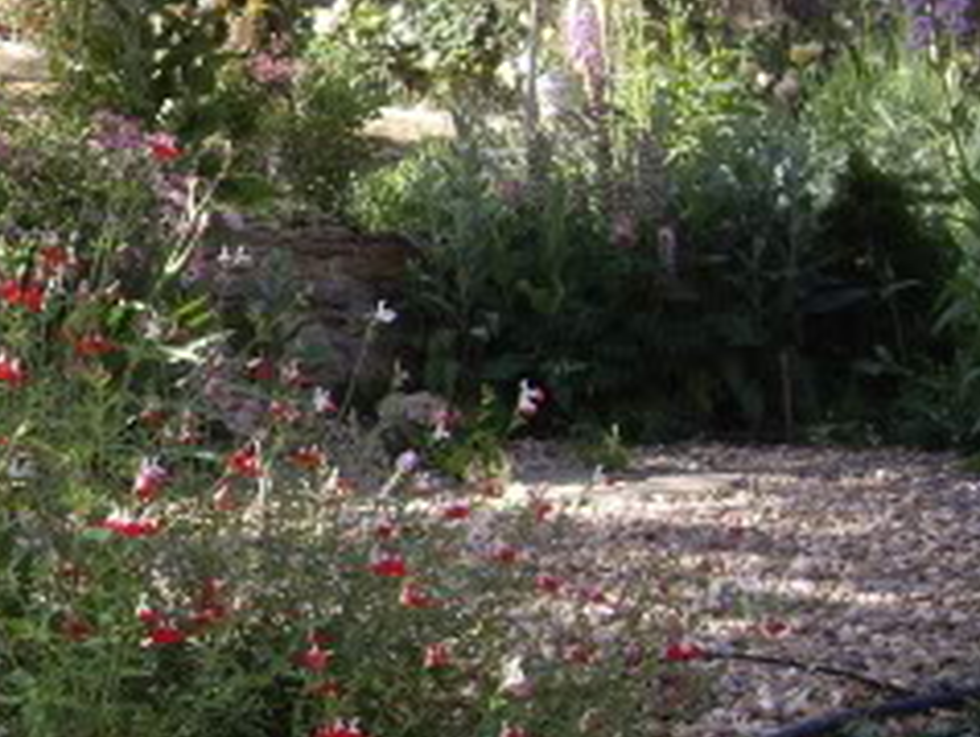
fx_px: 2891
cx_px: -321
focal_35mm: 102
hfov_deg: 17.9
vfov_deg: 14.5
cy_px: 247
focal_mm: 7.9
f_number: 2.8
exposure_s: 1/200
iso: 64
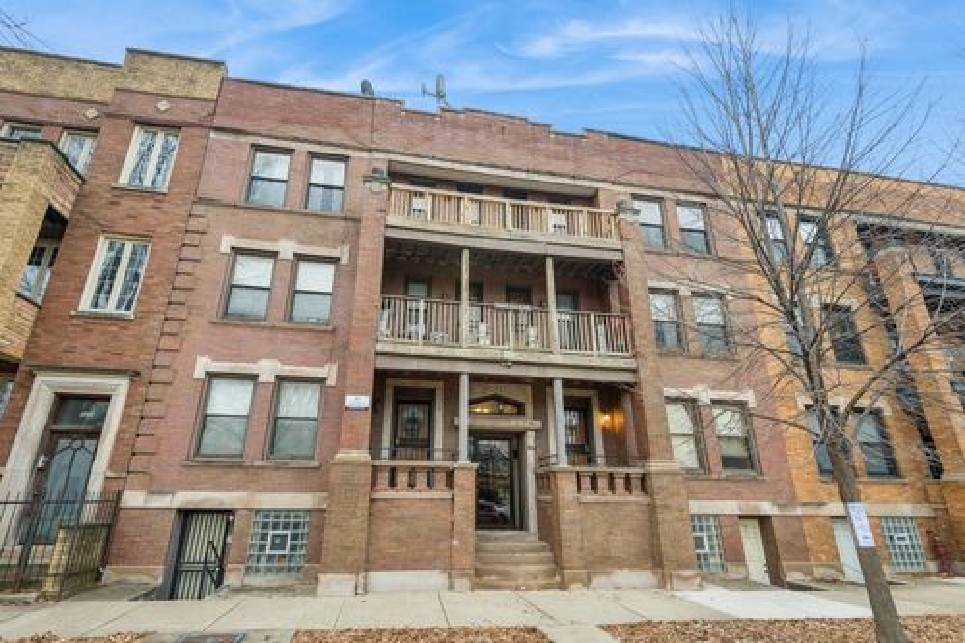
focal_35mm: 16
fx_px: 429
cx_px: 482
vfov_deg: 73.7
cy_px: 322
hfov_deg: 96.8
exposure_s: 1/500
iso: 2000
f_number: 8
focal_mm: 16
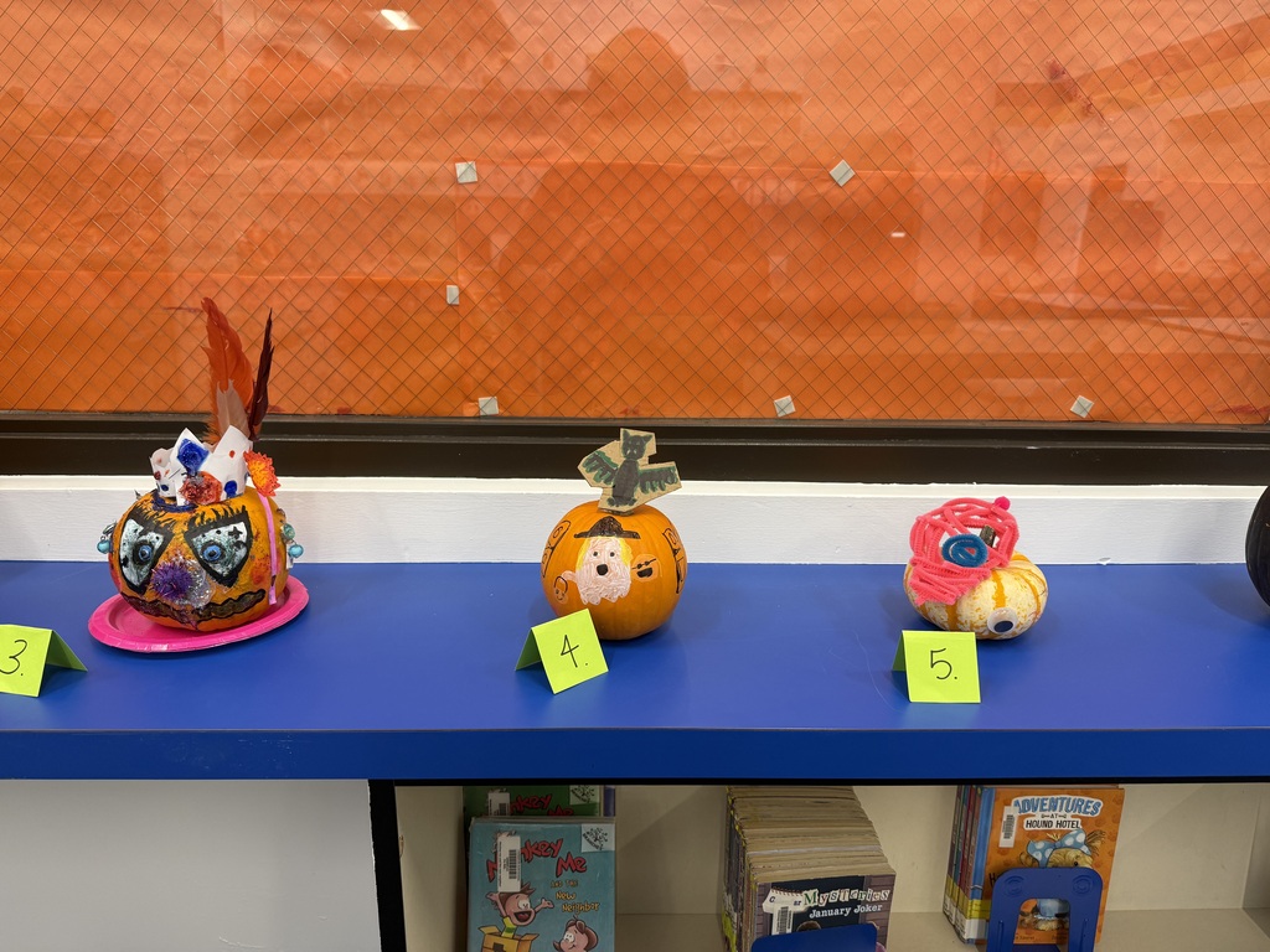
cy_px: 476
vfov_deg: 56.8
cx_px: 635
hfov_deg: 71.6
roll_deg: -0.6
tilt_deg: -14.3
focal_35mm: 24
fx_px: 881
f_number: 1.78
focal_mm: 6.76
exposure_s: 1/60
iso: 125
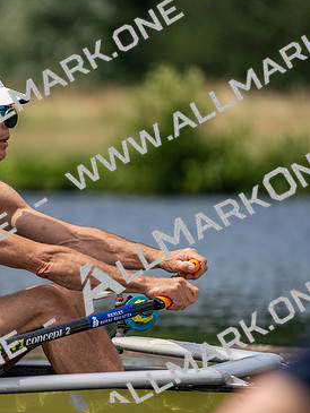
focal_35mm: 611
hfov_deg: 2.4
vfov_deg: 3.2
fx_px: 7291
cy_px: 209
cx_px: -17
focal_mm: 400
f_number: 6.3
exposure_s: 1/1600
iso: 250
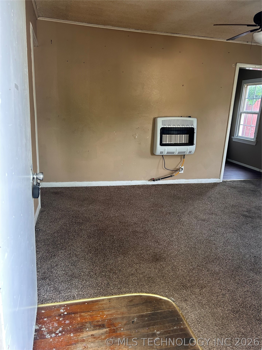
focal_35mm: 26
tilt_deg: -14.5
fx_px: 262
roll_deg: -2.6
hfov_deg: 53.1
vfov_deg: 67.3
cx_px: 131
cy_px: 175
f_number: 1.5
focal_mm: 5.7
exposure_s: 1/71
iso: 125
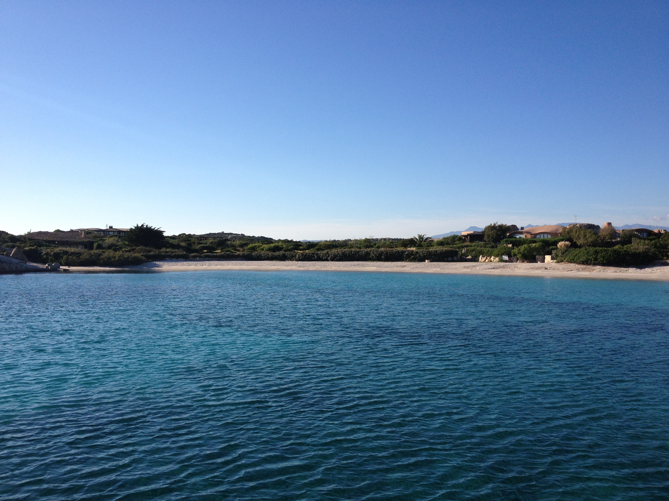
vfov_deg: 40.7
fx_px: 676
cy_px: 250
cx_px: 334
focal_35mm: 35
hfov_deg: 52.6
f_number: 2.4
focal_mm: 4.28
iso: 64
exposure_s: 1/1842
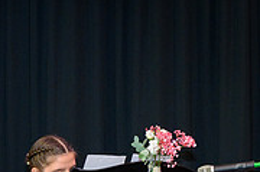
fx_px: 2687
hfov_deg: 5.5
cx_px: -91
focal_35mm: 373
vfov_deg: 3.6
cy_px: 260
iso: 2000
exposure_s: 1/200
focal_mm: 105
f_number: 5.6
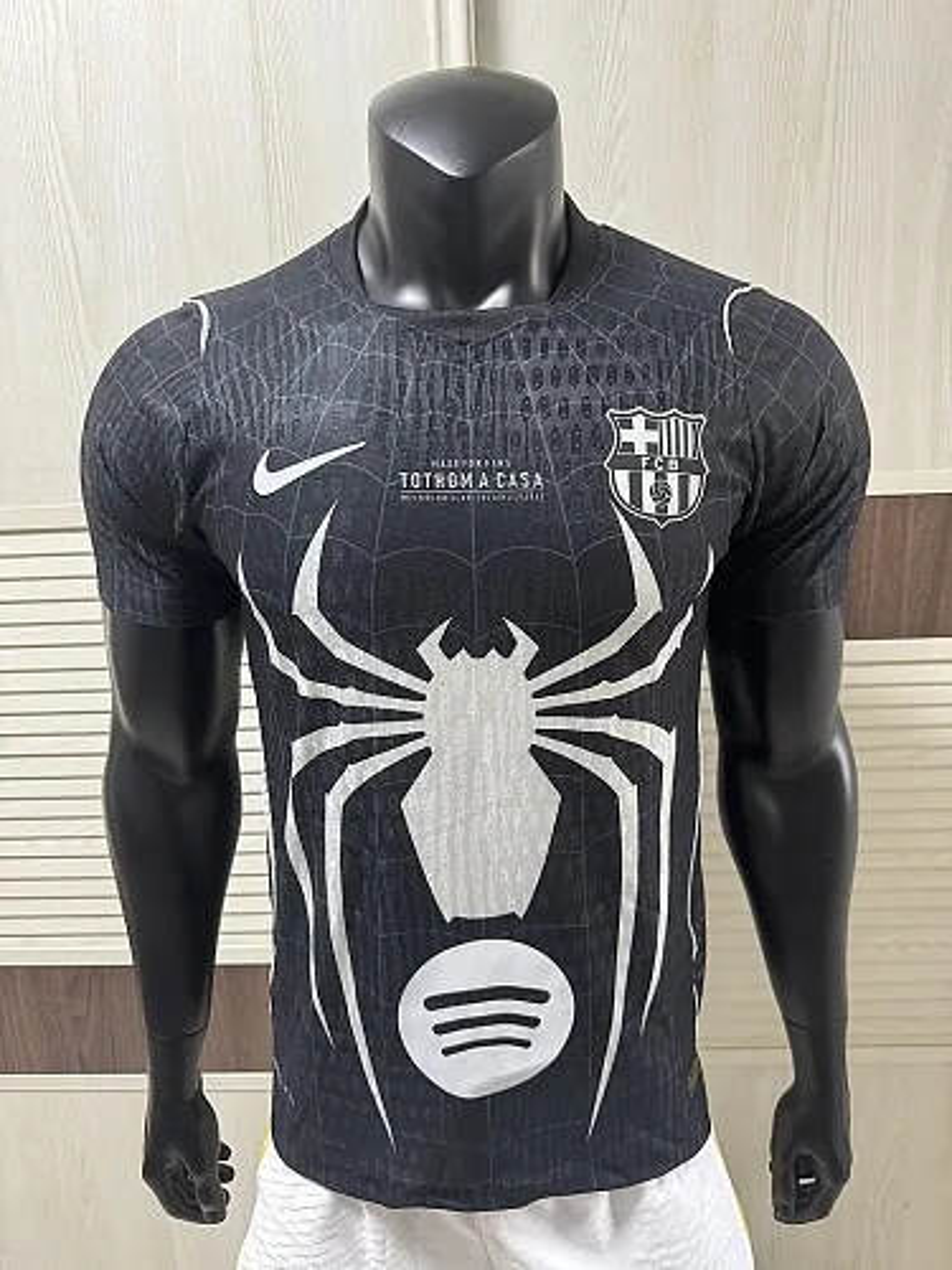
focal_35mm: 24
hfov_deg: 56.8
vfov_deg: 71.6
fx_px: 880
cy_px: 635
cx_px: 476
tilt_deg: -13.9
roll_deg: +2.5
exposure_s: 1/60
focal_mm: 6.76
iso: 500
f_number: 1.78
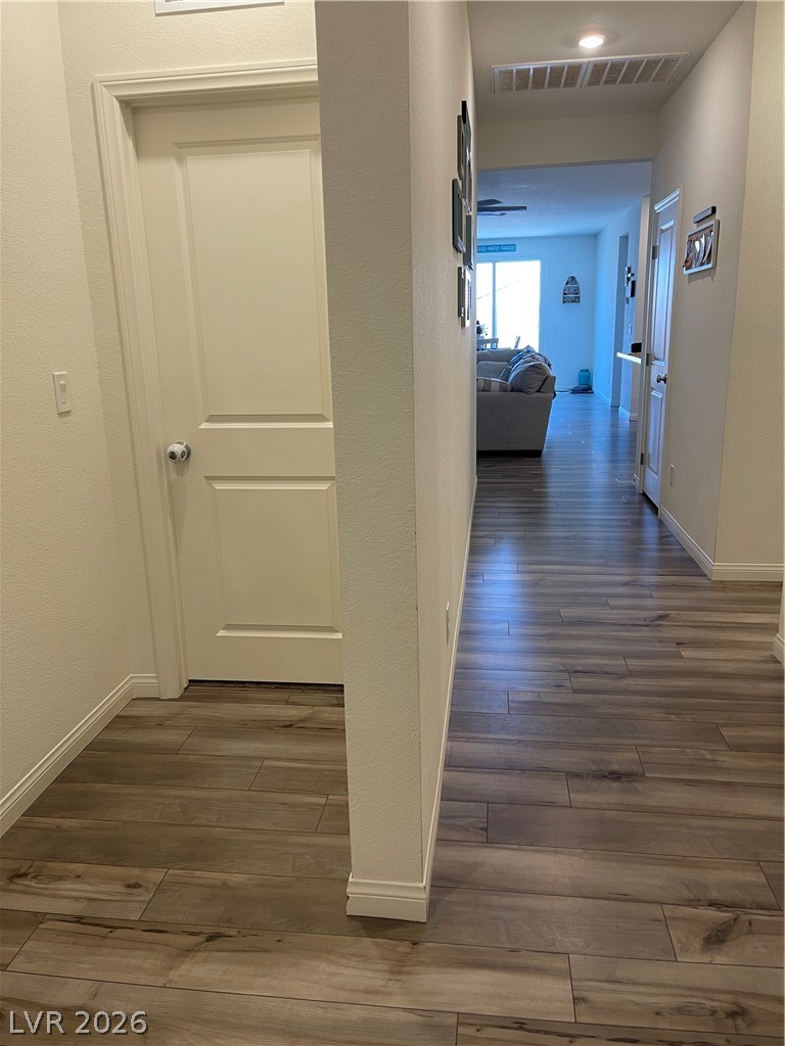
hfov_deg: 54.9
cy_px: 523
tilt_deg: -13.9
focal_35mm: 25
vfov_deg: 69.4
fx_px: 756
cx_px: 392
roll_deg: +1.5
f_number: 1.6
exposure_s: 1/60
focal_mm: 5.1
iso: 80
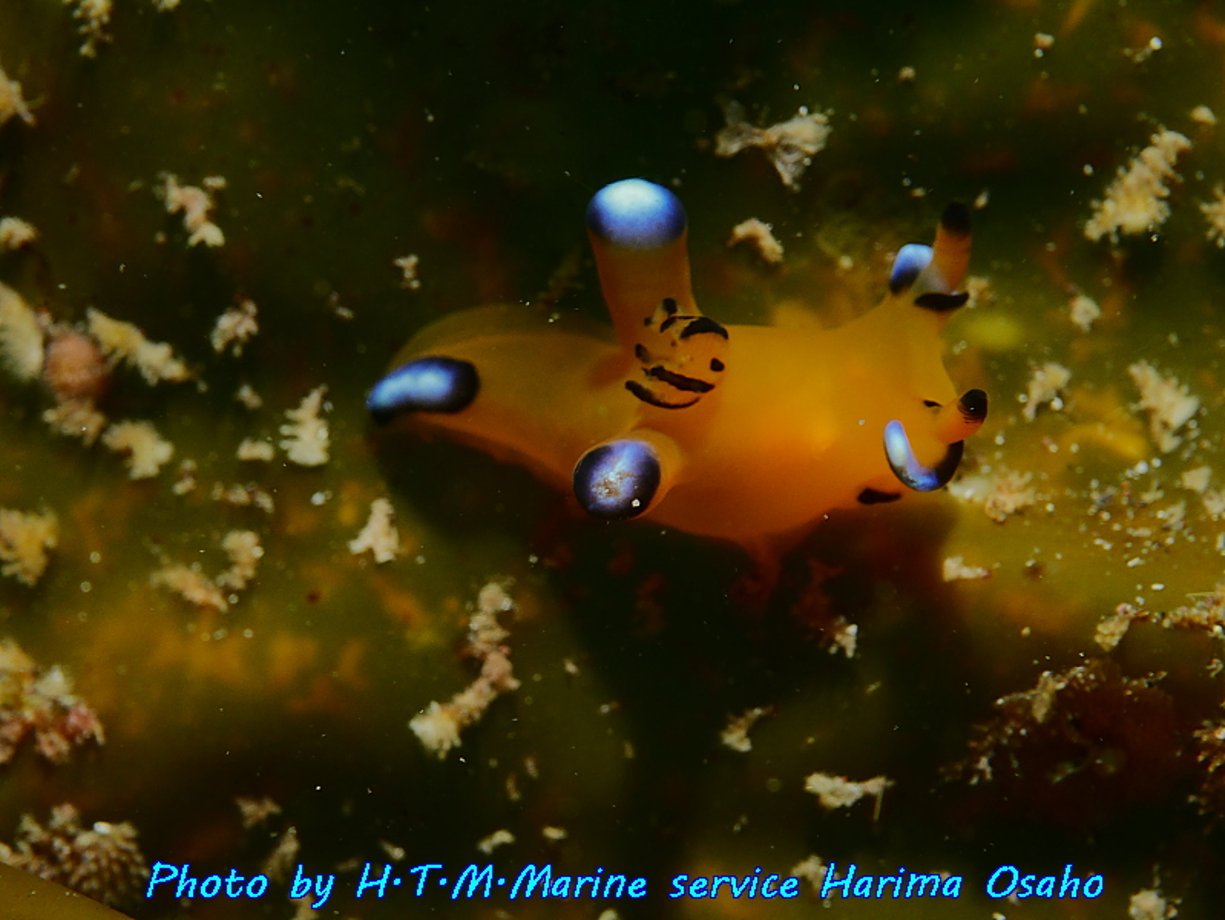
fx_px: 3186
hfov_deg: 21.8
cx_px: 612
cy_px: 460
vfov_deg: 16.4
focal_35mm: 90
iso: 1000
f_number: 11
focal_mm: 45
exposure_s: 1/100
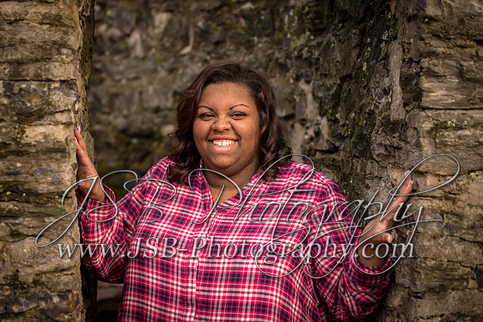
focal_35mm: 78
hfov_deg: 25.8
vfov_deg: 17.4
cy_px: 174
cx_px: 222
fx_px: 1053
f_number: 2.8
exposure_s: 1/125
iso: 200
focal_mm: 70
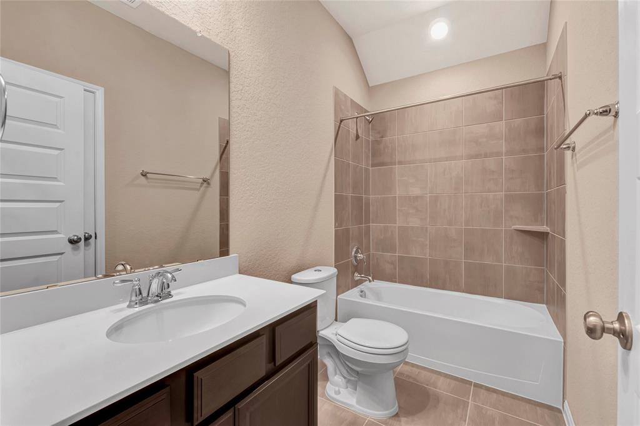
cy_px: 213
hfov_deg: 100.4
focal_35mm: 15
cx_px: 320
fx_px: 267
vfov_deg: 77.3
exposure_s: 1/15
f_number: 8
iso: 200
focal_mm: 10
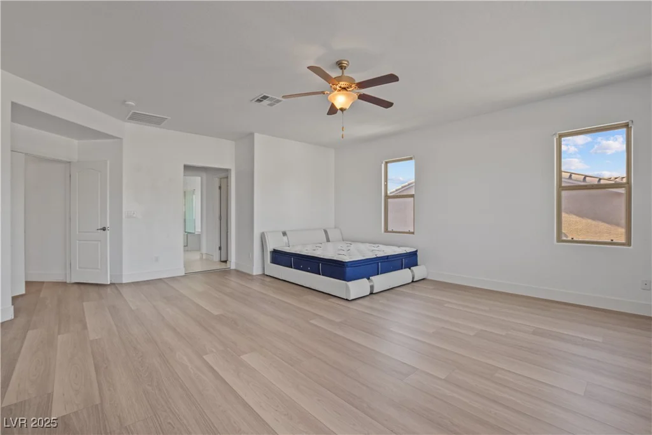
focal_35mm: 15
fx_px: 272
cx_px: 326
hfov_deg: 100.4
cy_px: 218
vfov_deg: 77.3
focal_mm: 10
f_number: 8
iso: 400
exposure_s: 1/6
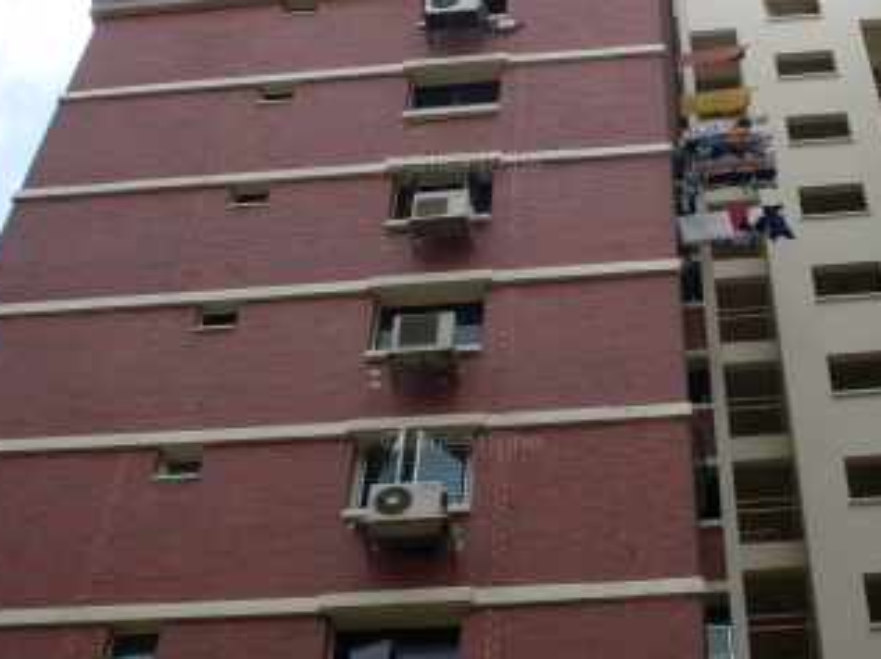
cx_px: 589
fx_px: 1678
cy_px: 167
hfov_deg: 29.2
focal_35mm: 66
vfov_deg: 22.0
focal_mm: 6.3
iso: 80
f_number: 8.4
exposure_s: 1/250
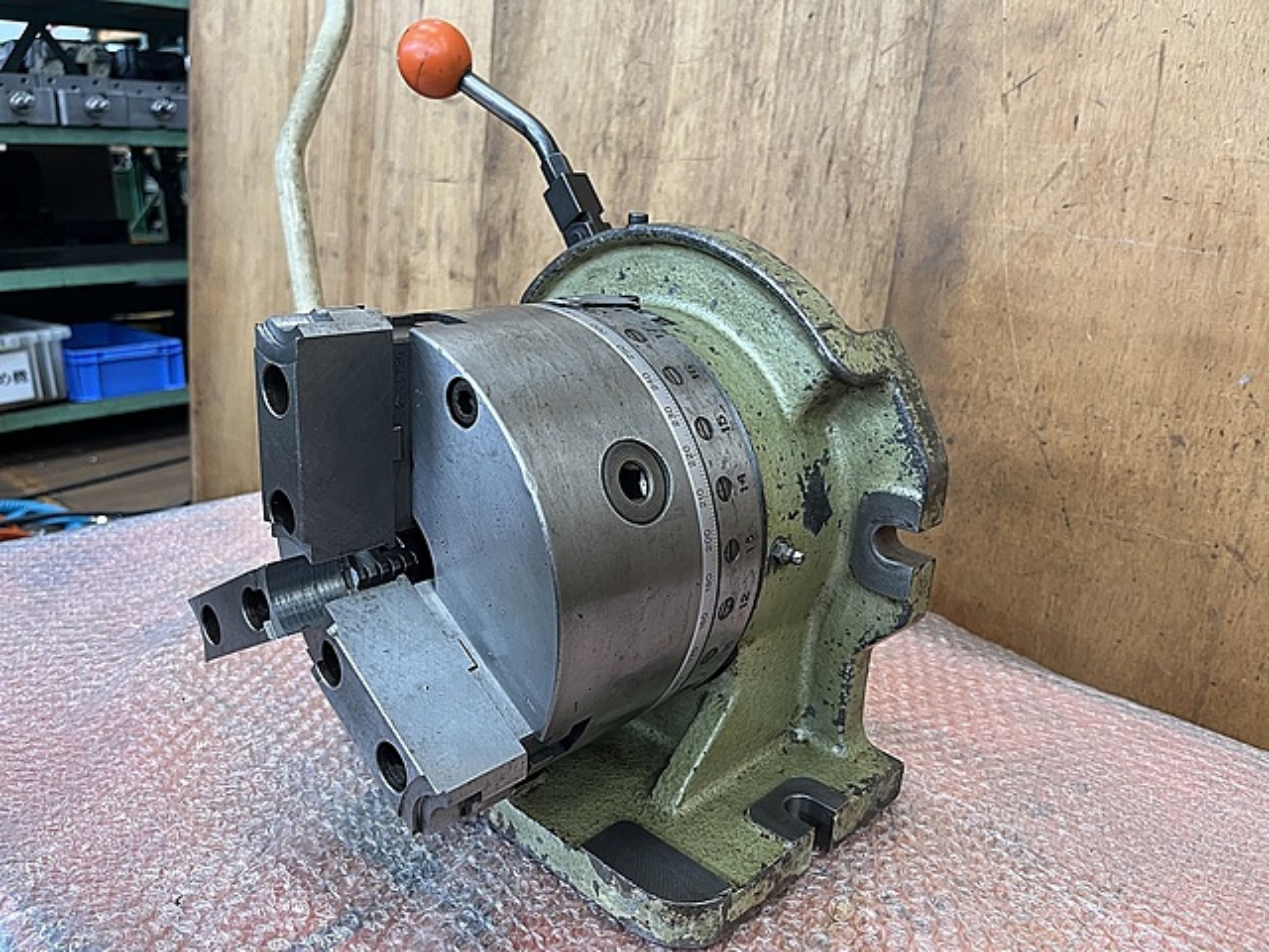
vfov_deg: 53.1
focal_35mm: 26
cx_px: 634
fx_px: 953
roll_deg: -1.7
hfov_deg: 67.3
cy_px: 476
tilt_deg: -18.7
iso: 160
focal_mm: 5.1
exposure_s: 1/60
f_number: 1.6
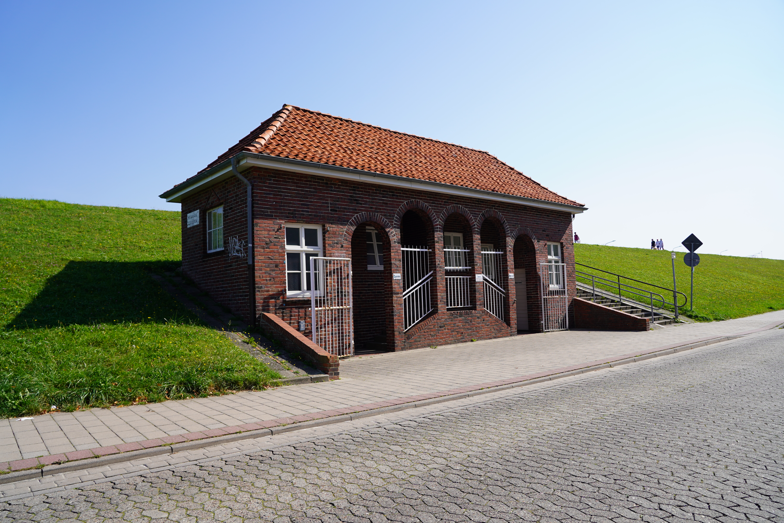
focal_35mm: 24
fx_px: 523
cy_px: 262
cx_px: 392
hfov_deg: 73.7
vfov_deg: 53.1
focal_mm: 24
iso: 100
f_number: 5
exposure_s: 1/500
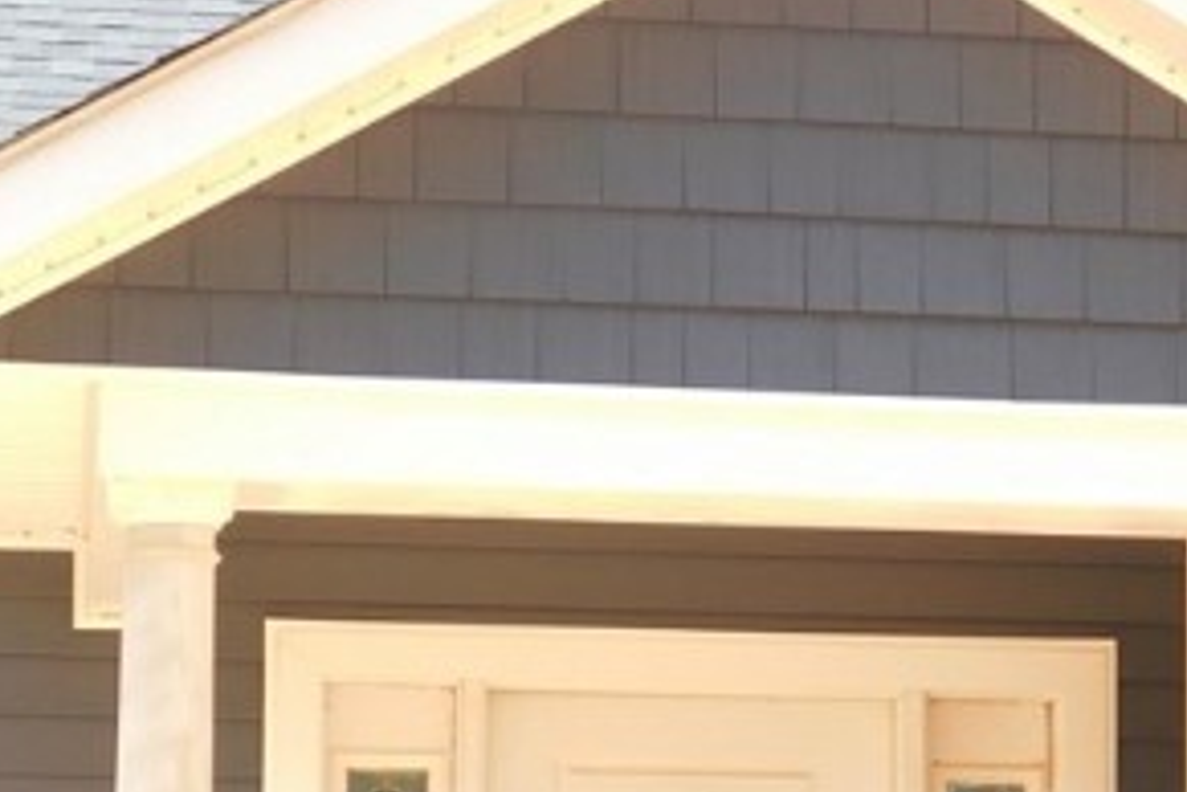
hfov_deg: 12.7
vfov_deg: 8.4
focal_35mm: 162
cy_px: 792
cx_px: 799
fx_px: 5341
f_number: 4
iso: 125
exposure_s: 1/160
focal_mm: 10.4
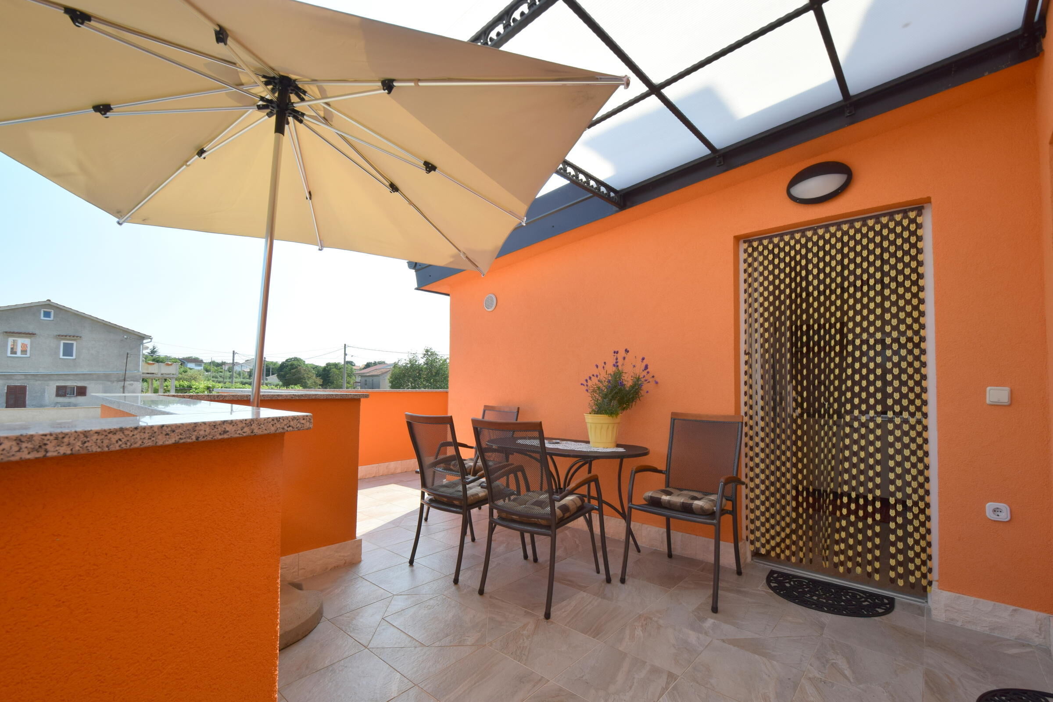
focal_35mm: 15
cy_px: 351
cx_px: 526
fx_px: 439
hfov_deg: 100.4
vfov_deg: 77.3
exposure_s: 1/250
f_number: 8
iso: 200
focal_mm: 10
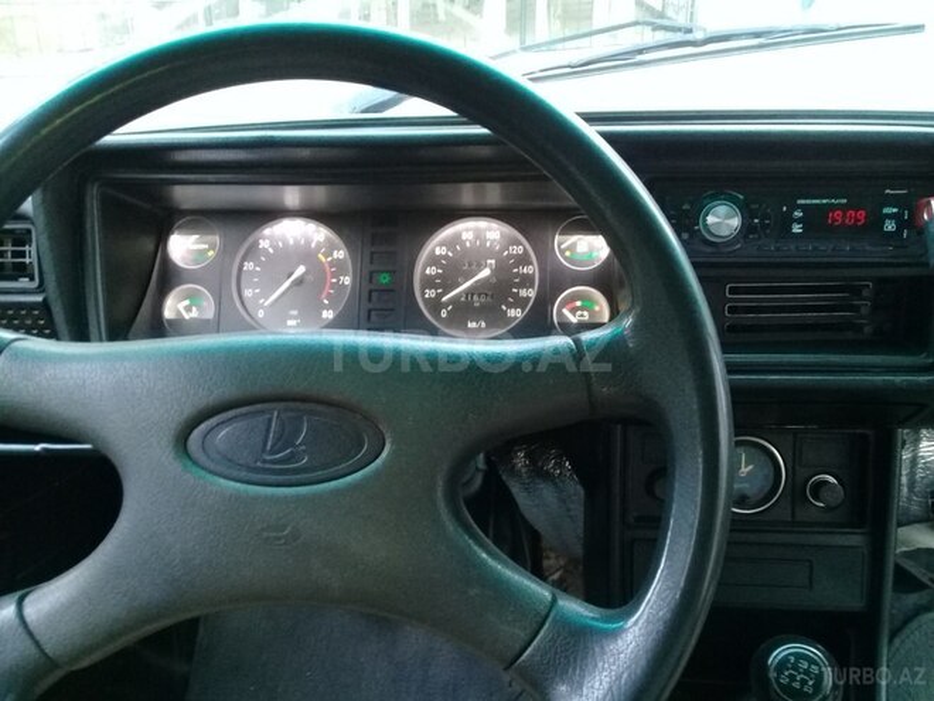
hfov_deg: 58.4
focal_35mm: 31
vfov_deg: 45.4
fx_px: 836
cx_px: 467
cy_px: 350
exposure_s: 1/17
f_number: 2.2
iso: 200
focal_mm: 3.3
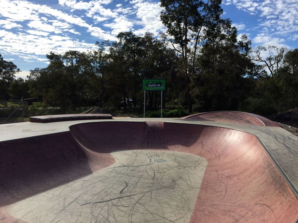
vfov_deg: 48.2
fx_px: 250
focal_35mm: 29
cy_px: 112
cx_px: 149
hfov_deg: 61.7
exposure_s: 1/2639
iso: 32
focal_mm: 4.15
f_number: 2.2
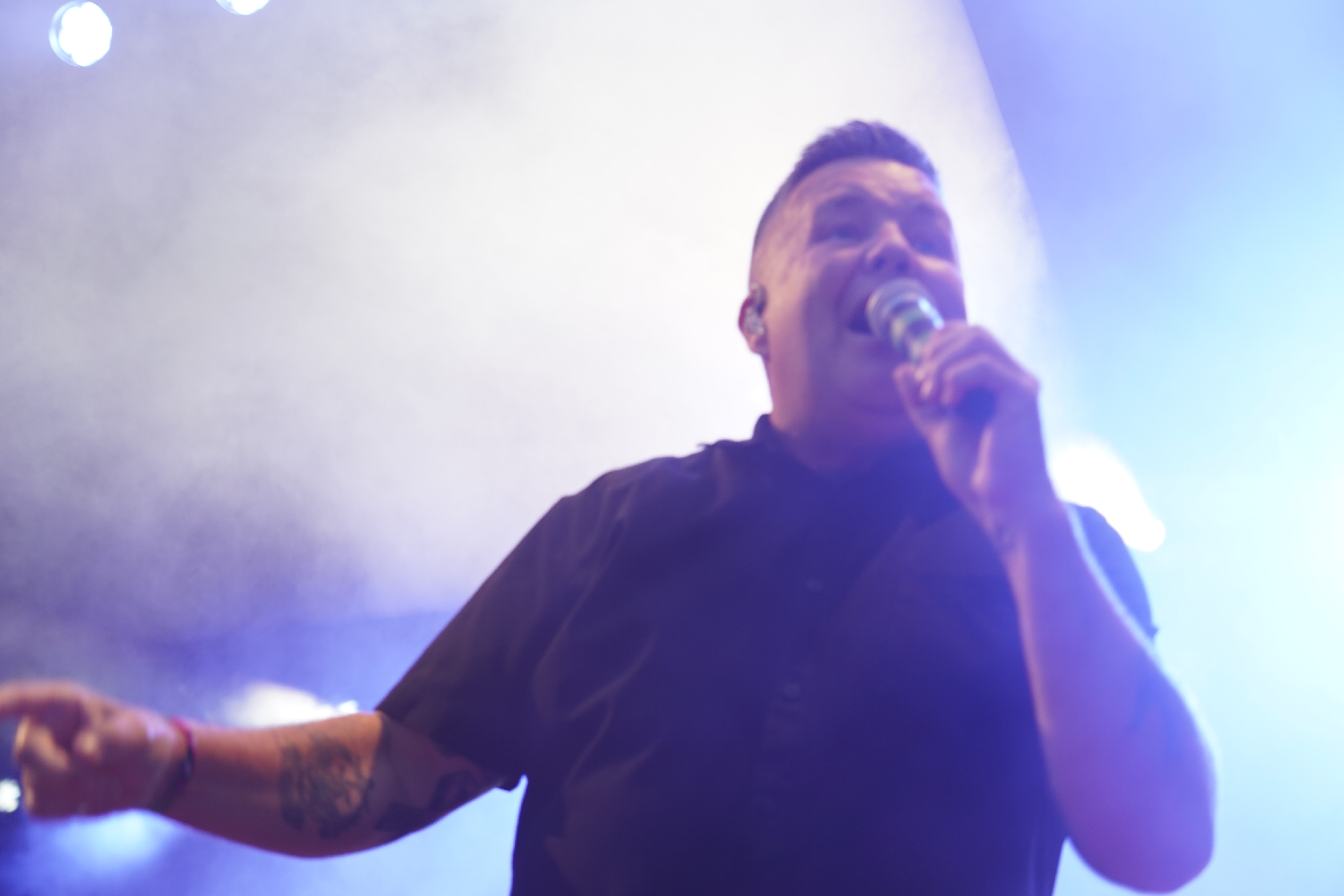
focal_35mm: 61
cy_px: 448
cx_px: 672
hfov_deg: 32.9
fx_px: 2277
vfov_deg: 22.3
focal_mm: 61
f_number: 4
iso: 400
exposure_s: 1/80
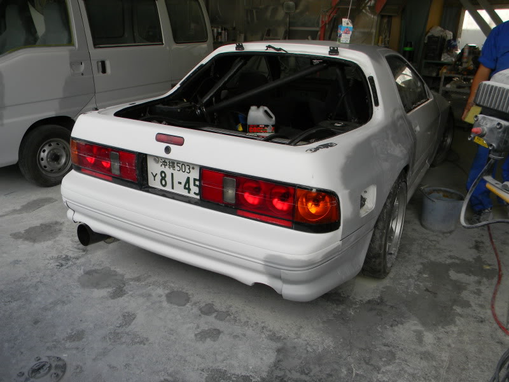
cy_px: 191
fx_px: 412
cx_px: 254
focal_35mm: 28
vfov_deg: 49.7
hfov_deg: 63.4
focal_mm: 5
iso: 80
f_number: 3.5
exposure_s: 1/234
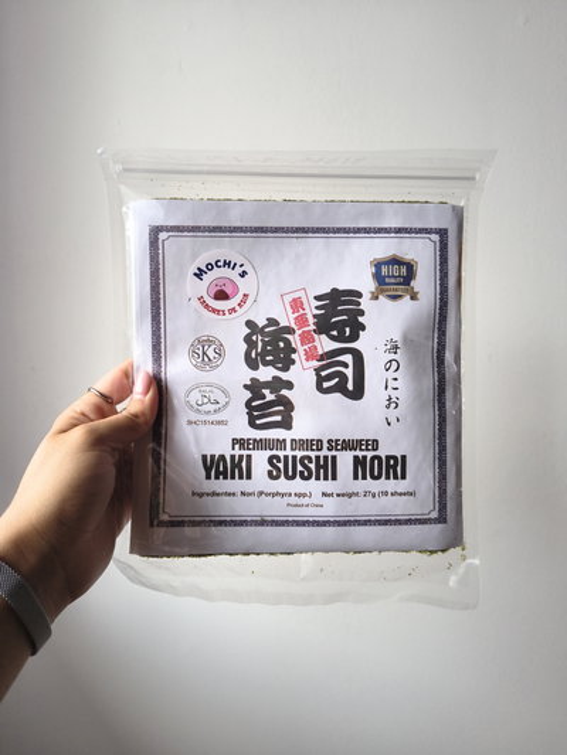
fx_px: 524
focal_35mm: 24
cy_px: 378
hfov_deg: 56.8
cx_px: 284
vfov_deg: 71.6
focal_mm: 5.56
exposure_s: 1/100
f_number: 1.8
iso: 345
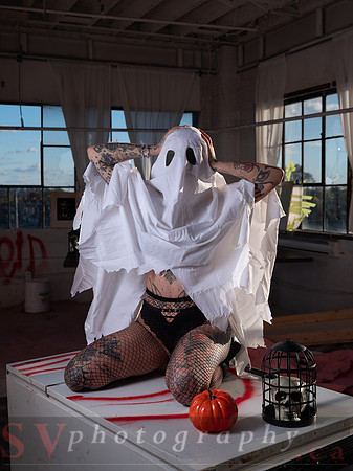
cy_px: 236
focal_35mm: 44
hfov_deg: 32.8
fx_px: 599
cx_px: 176
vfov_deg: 43.0
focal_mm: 55.5
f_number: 7.1
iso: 100
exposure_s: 1/125
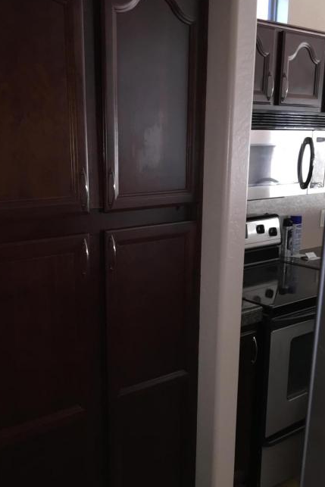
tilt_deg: -14.7
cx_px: 111
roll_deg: +0.9
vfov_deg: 53.0
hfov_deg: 36.6
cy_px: 269
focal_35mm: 36
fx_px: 487
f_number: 2.2
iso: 100
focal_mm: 4.15
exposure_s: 1/16
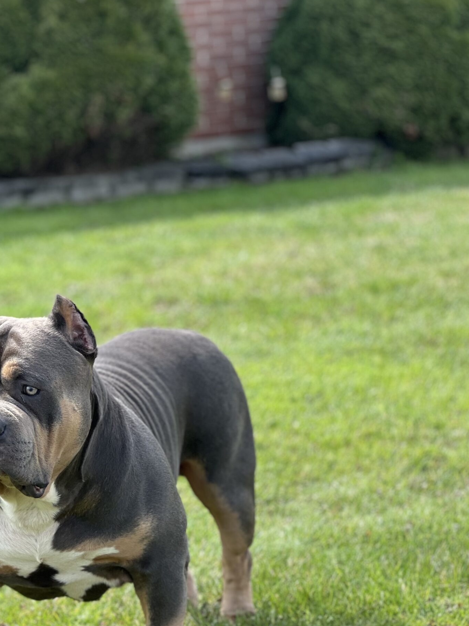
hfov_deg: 13.6
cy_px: 430
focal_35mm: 109
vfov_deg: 18.0
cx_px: 148
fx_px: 1969
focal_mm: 9
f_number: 2.8
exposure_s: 1/129
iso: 20
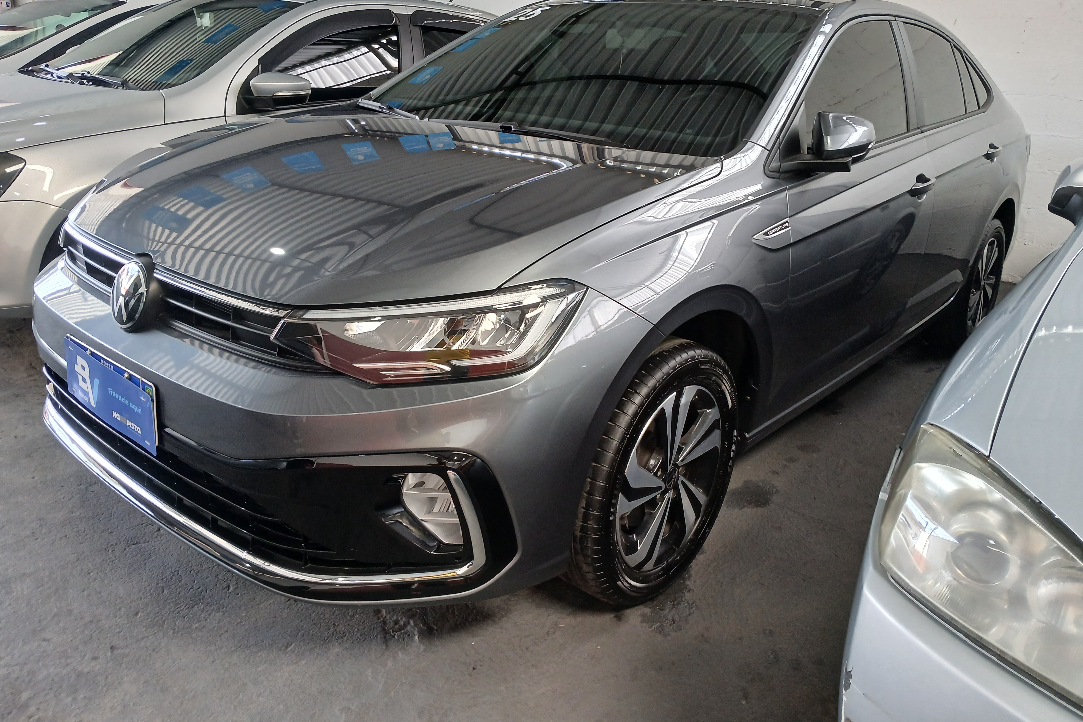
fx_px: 842
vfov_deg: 46.3
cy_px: 318
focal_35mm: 28
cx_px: 534
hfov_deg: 65.5
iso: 160
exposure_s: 1/60
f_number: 1.8
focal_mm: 3.98
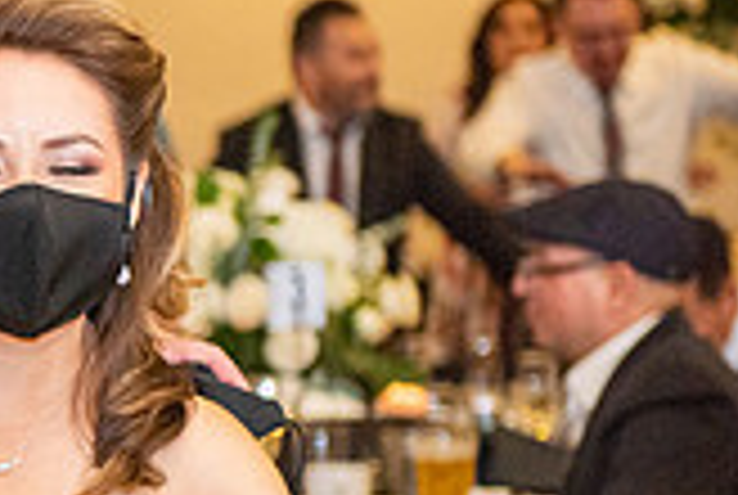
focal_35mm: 247
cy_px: 412
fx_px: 5073
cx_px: -540
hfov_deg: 8.1
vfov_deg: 5.6
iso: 1600
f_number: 2.8
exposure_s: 1/250
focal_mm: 70
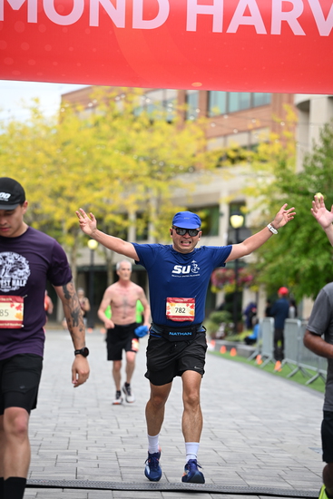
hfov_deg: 12.5
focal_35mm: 110
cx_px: 166
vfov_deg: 18.6
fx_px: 1525
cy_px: 250
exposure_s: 1/2000
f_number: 2.8
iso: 640
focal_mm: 110
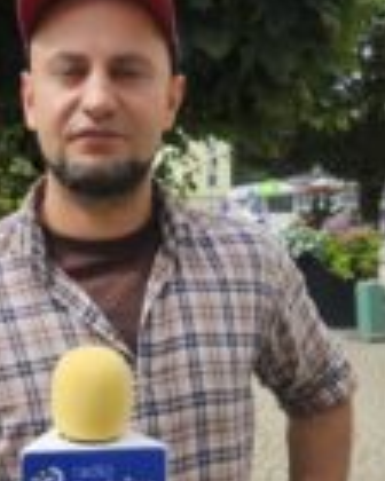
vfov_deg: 33.0
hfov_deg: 26.4
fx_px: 812
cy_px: 203
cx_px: 101
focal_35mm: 57
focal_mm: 5.4
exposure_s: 1/1546
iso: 25
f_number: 1.8
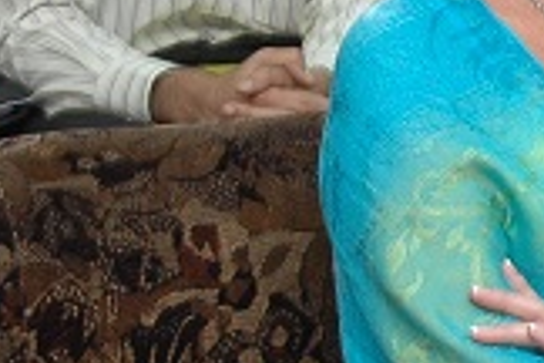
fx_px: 4034
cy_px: -151
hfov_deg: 7.3
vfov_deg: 5.1
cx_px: 1269
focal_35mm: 267
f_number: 5.6
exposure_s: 1/15
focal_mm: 32
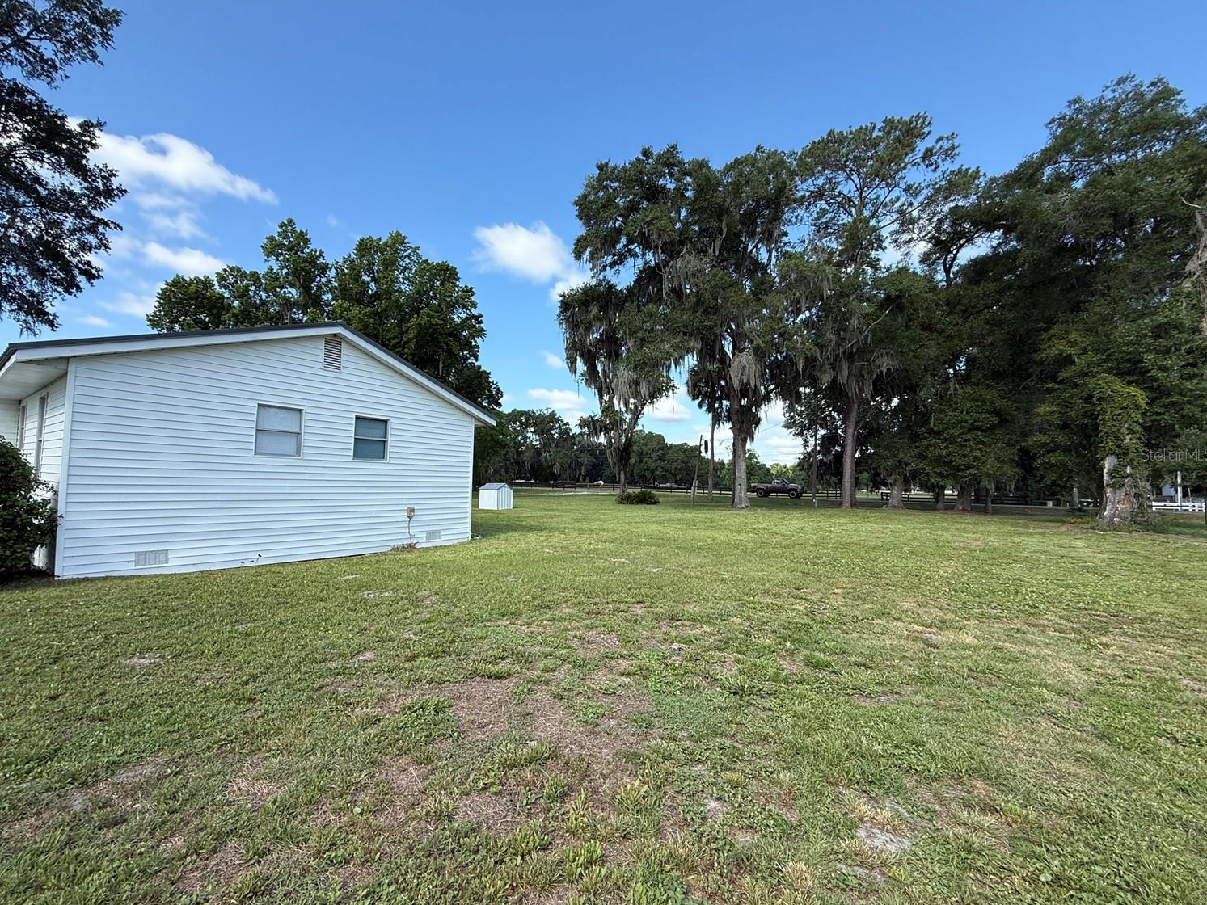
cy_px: 454
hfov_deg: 98.1
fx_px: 523
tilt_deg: +3.9
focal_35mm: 15
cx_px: 570
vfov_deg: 81.8
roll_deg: -1.6
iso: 50
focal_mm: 2.22
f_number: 2.2
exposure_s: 1/985
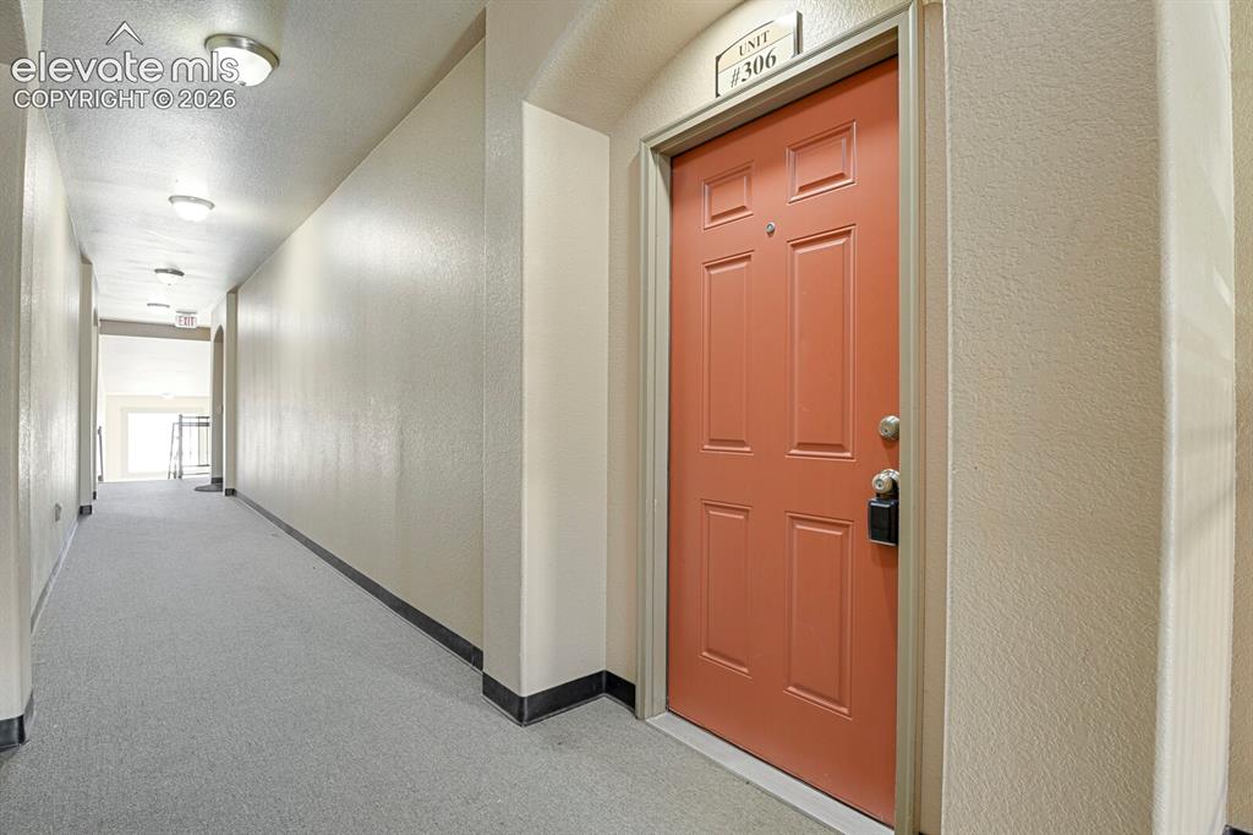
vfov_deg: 70.4
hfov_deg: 93.3
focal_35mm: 17
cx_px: 626
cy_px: 418
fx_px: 591
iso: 250
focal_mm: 17
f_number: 8
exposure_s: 30
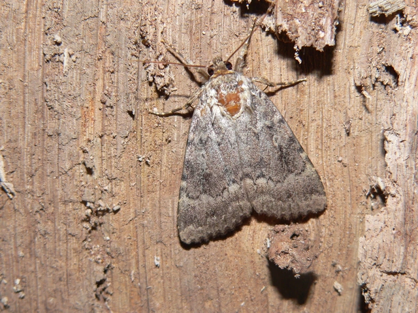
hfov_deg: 20.4
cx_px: 209
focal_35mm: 96
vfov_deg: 15.4
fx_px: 1159
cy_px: 156
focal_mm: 16.1
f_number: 4
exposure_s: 1/60
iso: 100
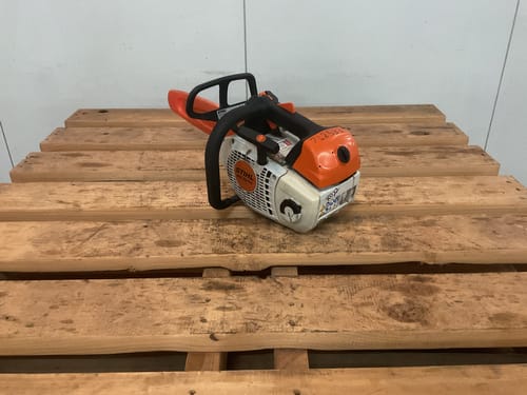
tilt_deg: -30.0
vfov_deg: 48.2
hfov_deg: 61.7
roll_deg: +1.0
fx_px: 442
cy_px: 198
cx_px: 264
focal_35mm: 29
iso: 320
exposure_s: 1/30
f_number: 1.8
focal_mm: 3
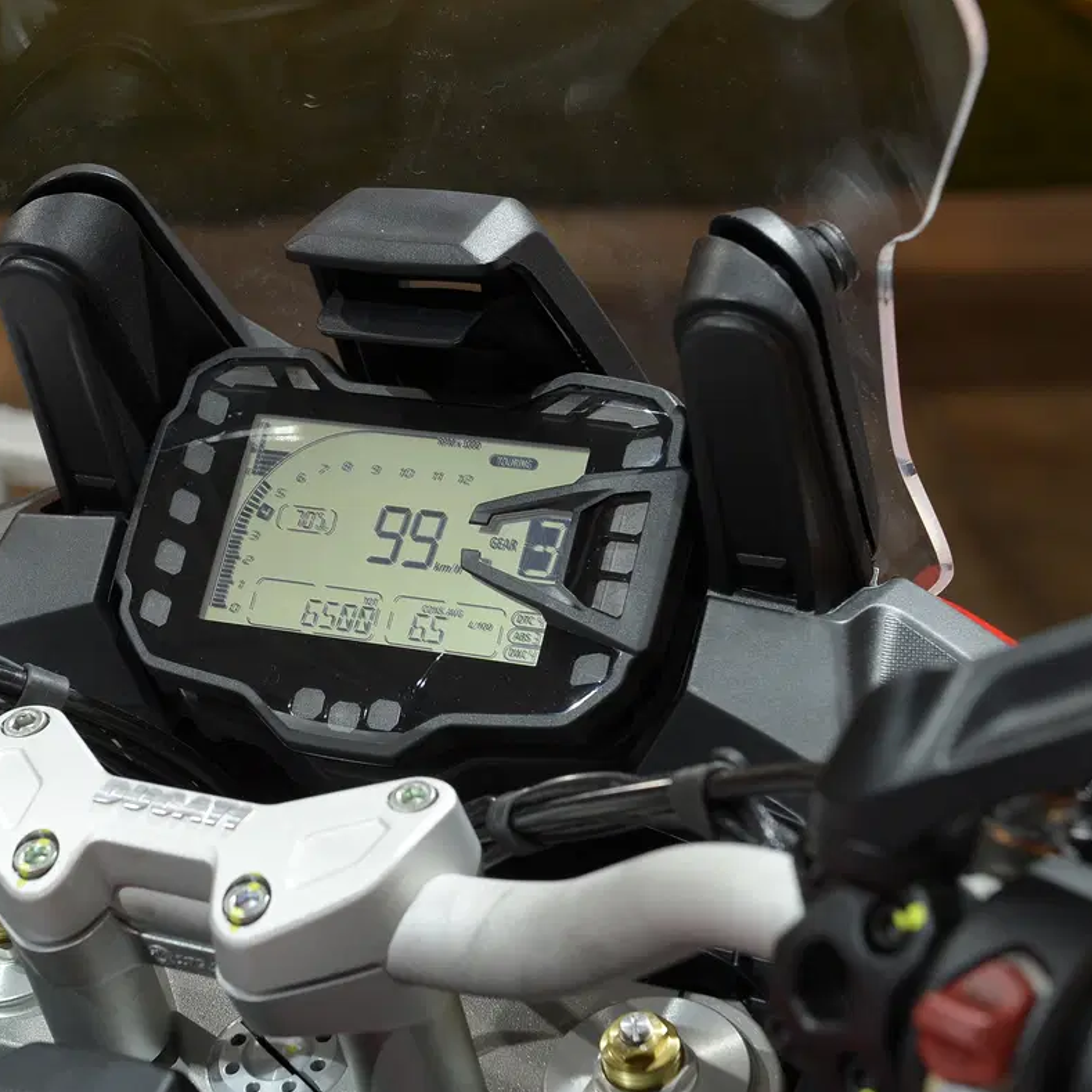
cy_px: 550
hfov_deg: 21.6
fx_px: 2855
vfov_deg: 21.7
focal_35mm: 80
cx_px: 403
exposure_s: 1/160
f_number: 8
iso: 800
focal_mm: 62
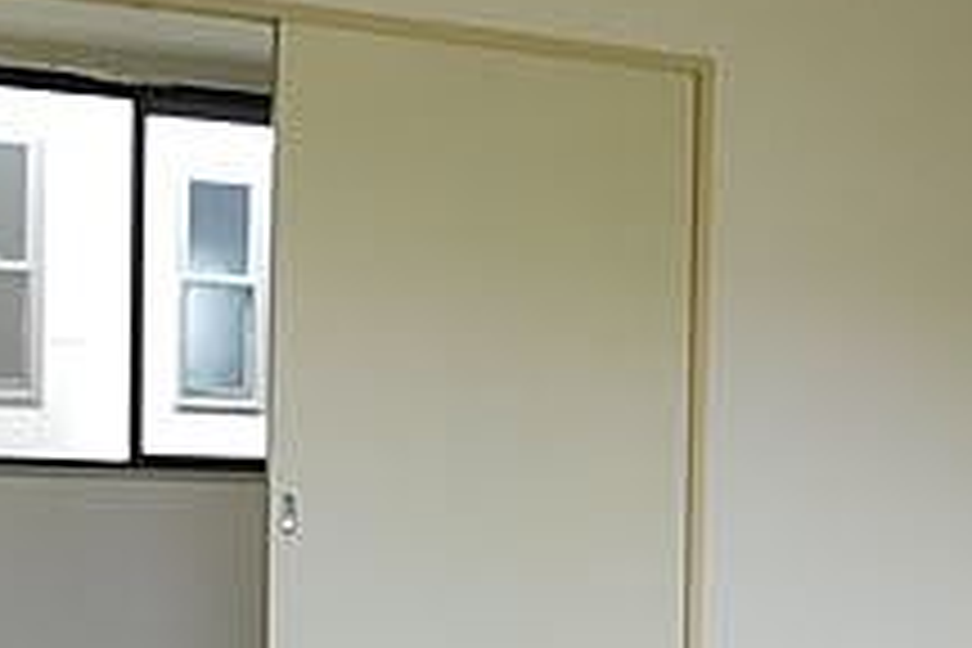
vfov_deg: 18.9
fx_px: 1917
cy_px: 585
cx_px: 878
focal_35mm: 71
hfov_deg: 27.4
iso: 125
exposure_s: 1/100
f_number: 3
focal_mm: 4
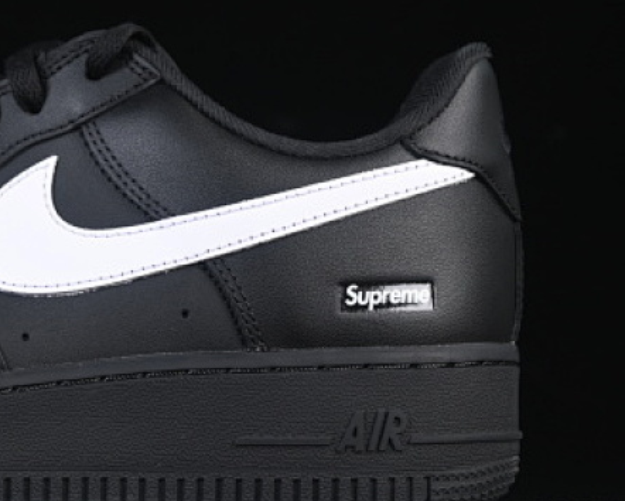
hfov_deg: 11.1
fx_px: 3183
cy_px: 191
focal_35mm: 172
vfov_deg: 9.0
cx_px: -20
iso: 160
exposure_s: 1/60
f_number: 6.3
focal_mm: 50
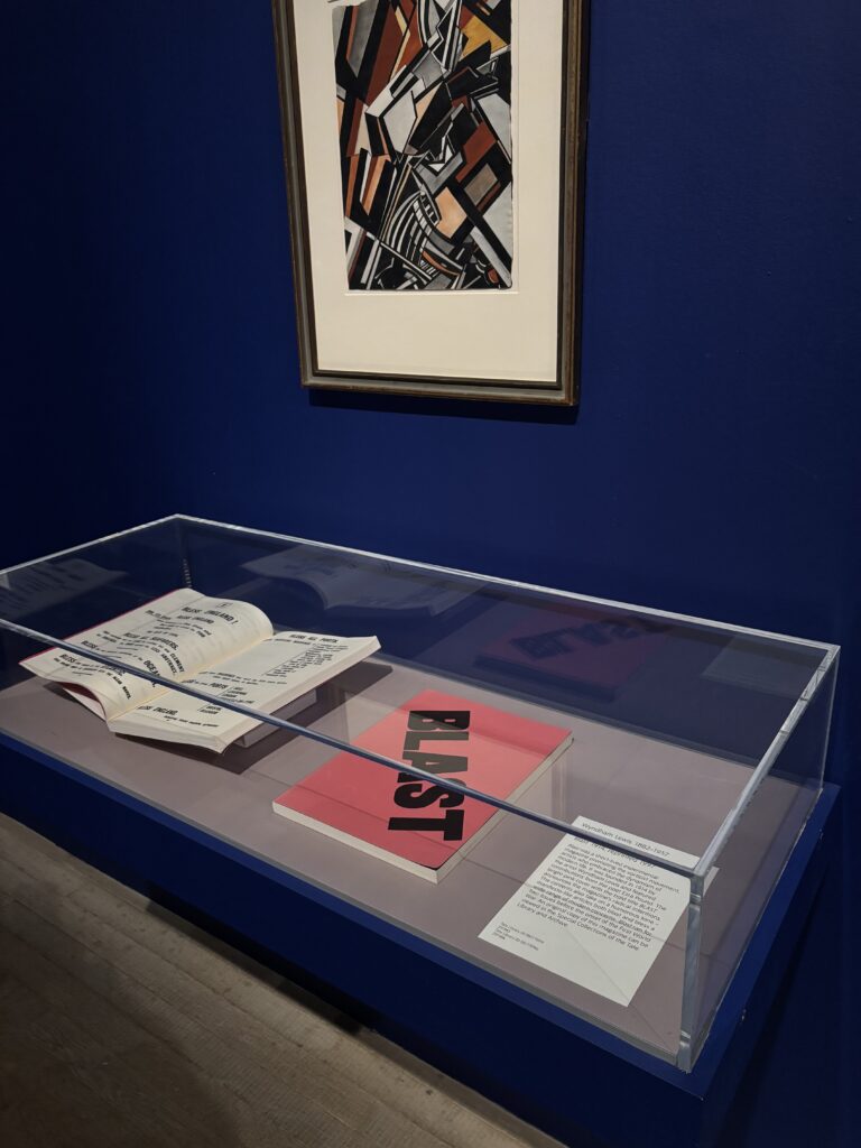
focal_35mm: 26
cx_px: 430
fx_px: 862
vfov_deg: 67.3
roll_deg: +0.2
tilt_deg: -19.2
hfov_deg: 53.1
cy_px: 574
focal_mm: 5.96
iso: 250
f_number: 1.6
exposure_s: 1/60
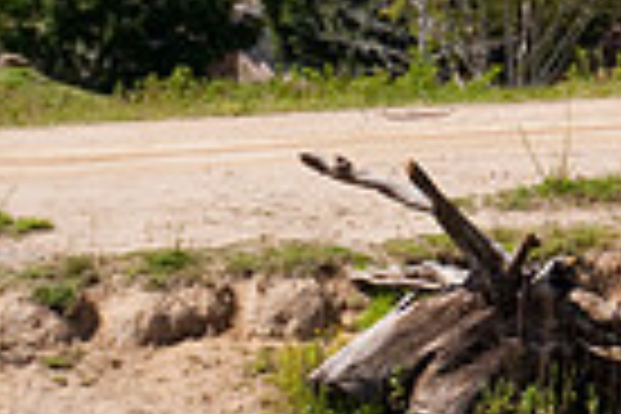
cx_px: 927
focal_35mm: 440
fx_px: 7589
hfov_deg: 4.7
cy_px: -110
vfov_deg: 3.1
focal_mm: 70
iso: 200
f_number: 7.1
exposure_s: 1/800
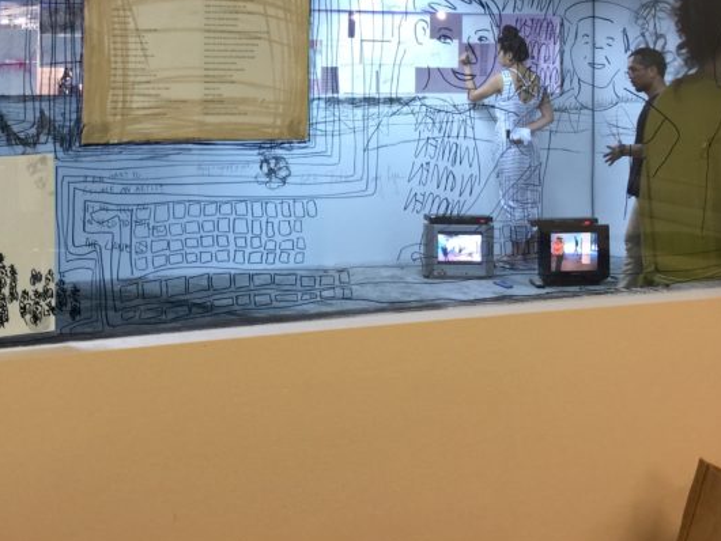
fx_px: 1167
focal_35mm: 56
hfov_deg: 34.2
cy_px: 35
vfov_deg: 25.2
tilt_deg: +1.3
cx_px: 280
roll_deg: -1.5
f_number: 2.2
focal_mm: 4.15
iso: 40
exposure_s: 1/17
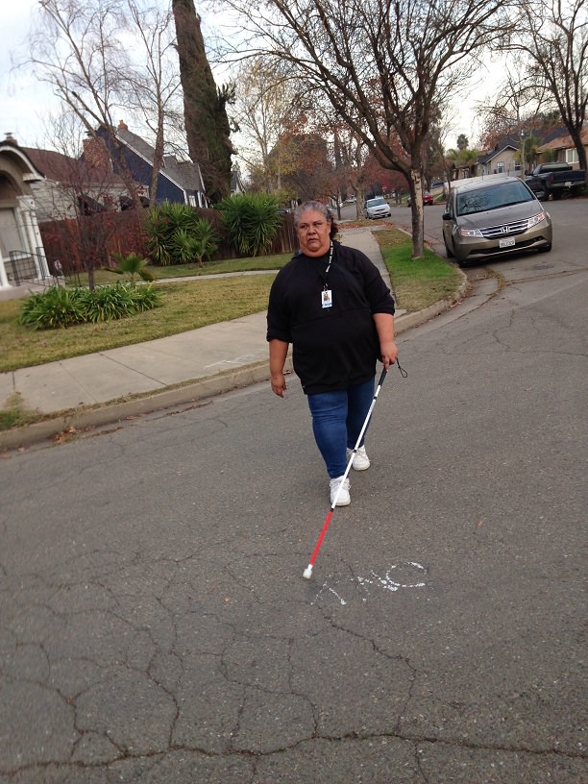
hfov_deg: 42.9
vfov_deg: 55.4
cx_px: 294
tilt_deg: -13.9
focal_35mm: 33
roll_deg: +5.9
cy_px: 392
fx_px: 747
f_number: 2.4
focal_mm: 4.12
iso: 64
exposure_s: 1/120
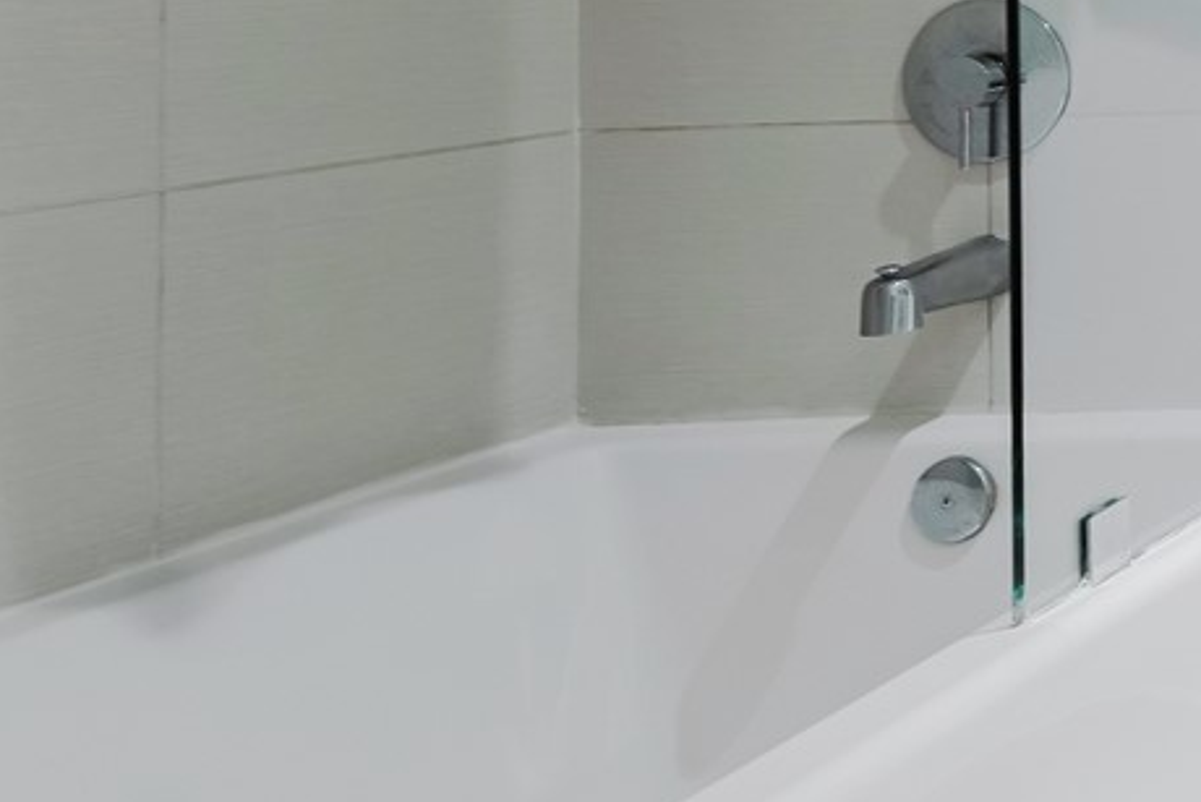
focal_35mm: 59
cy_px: -132
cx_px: 1790
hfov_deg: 25.6
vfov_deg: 21.5
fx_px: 1969
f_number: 5
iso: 640
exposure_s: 1/800
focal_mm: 16
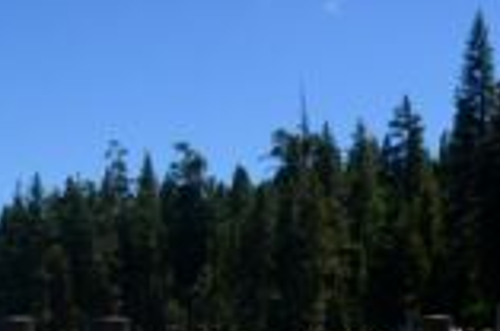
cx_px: 220
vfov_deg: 11.4
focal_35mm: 110
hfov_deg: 18.6
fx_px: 1525
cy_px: 617
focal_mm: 18
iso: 200
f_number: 13
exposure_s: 1/320
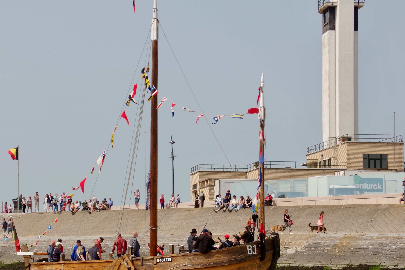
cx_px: 143
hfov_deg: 20.8
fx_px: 1102
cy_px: 156
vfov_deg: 14.0
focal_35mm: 98
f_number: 11
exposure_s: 1/320
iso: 200
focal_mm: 45
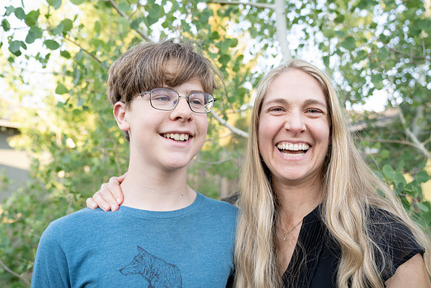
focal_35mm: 30
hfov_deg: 61.9
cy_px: 144
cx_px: 216
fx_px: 359
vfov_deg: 43.6
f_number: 3.5
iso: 320
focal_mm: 30
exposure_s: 1/160
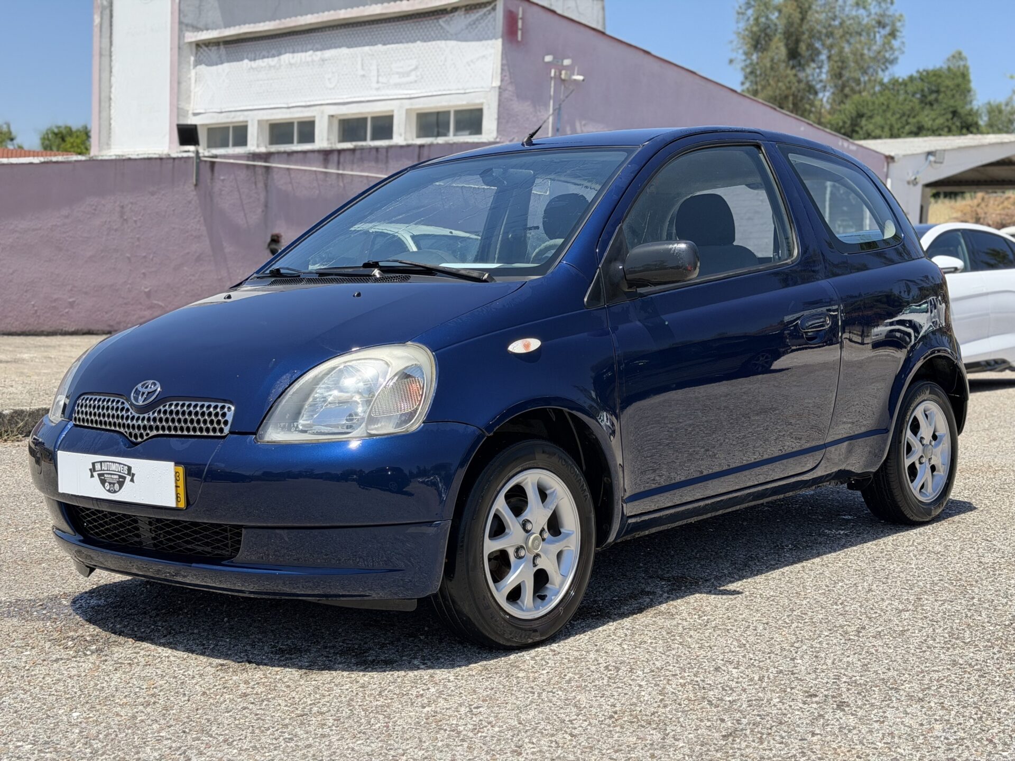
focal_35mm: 48
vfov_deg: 30.3
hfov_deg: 39.7
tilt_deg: -4.8
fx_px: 1407
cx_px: 508
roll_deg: -3.9
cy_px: 380
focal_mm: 6.76
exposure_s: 1/2146
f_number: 1.78
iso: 100
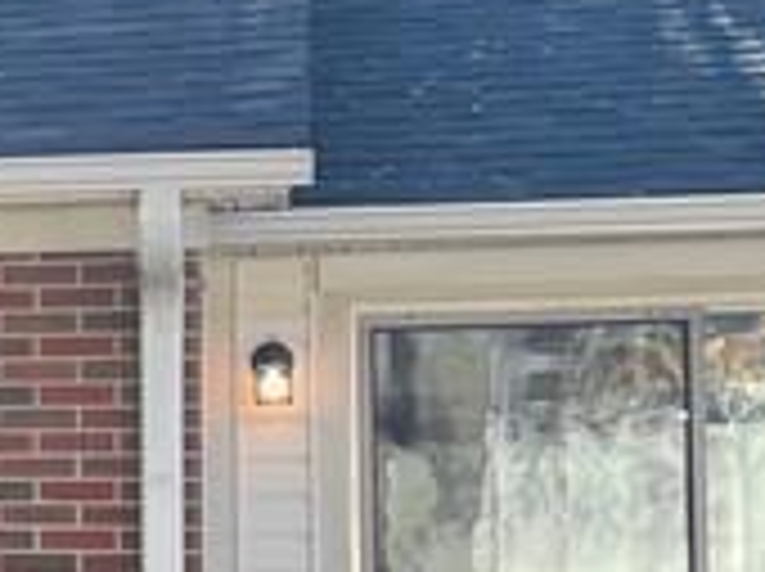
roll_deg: -0.3
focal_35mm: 157
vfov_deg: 9.4
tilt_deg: +2.5
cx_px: -1040
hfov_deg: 10.8
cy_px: 513
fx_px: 3465
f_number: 1.6
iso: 32
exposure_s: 1/609
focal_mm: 4.2
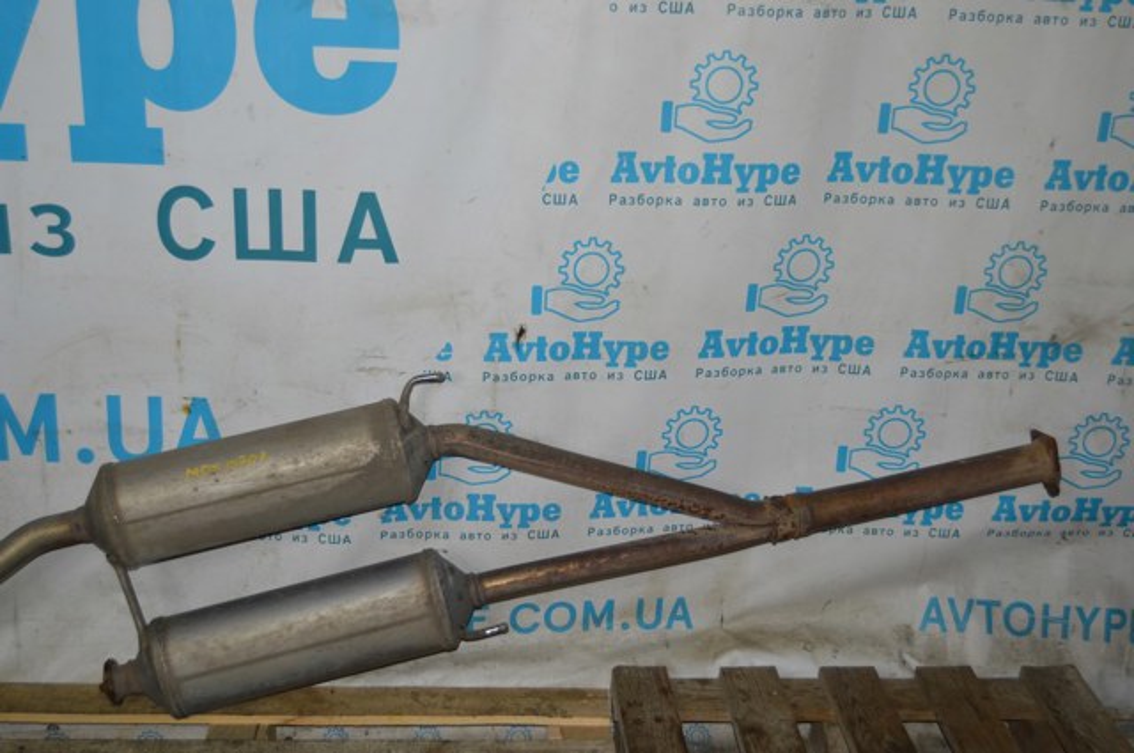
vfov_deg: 29.8
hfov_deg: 43.7
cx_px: 567
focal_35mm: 45
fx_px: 1416
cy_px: 376
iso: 450
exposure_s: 1/60
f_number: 4.2
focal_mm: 30
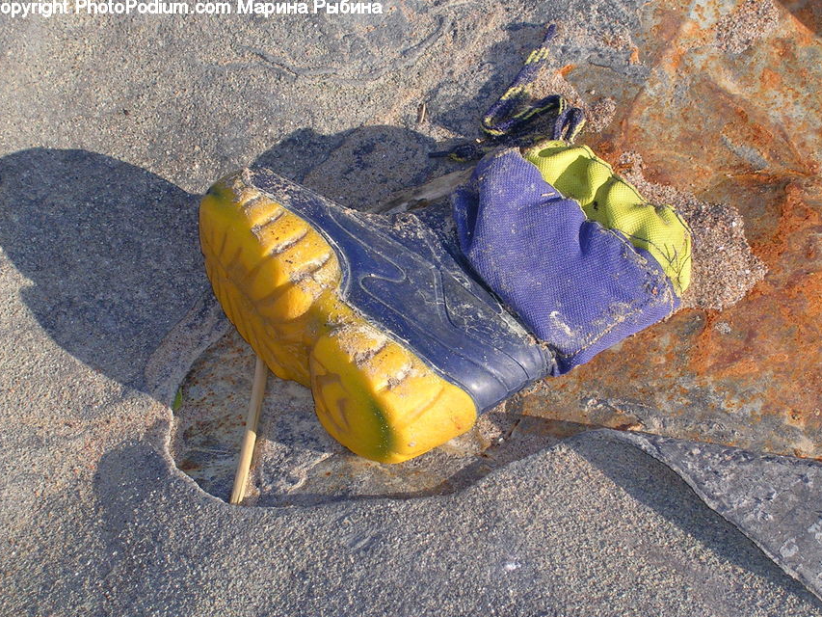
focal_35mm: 116
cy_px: 309
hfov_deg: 17.0
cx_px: 420
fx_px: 2755
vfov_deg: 12.8
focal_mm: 16.7
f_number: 4.8
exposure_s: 1/287
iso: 50
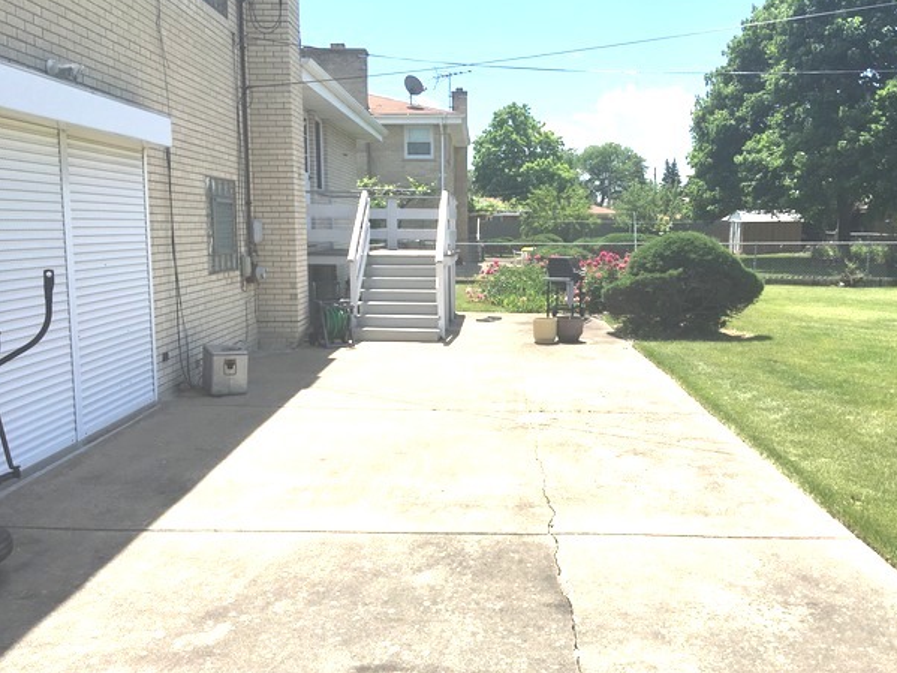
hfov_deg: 58.3
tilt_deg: -6.7
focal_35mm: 31
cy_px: 339
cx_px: 478
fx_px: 803
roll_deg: -0.2
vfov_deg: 45.4
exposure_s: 1/1399
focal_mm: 4.15
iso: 25
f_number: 2.2
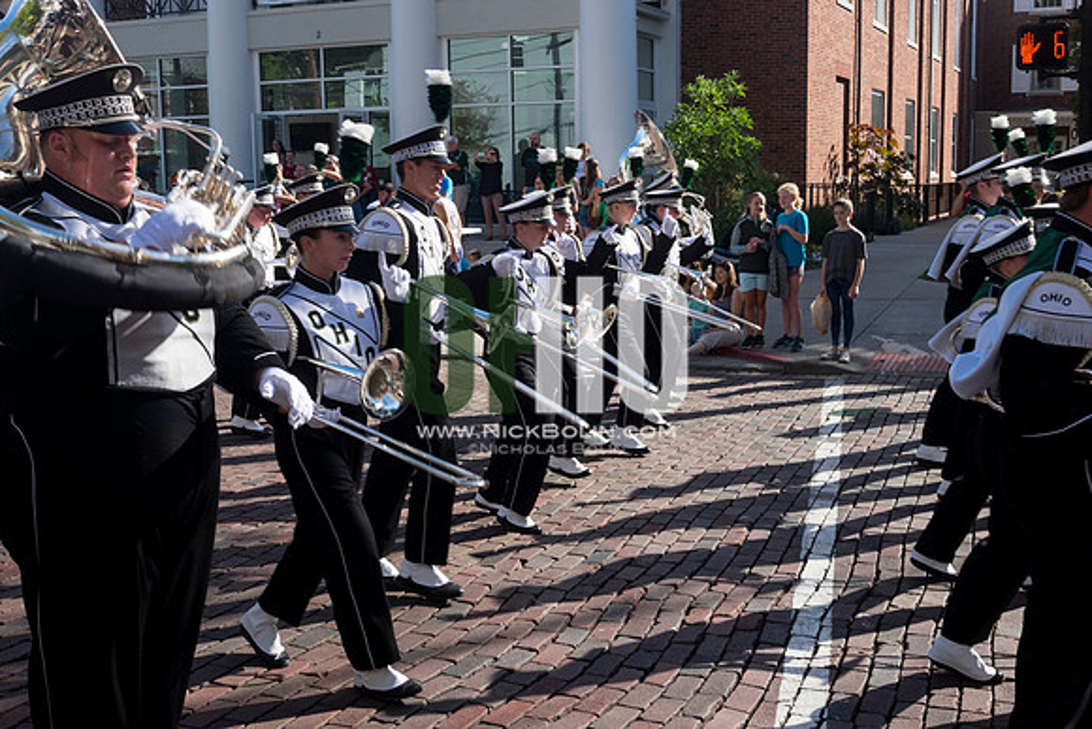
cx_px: 546
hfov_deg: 47.4
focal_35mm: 41
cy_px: 364
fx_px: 1244
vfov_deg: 32.6
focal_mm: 27
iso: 400
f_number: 11
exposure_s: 1/200
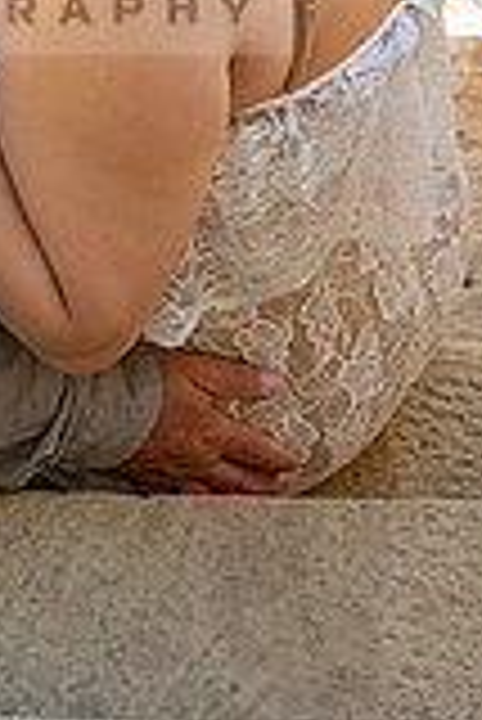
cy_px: -52
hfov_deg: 10.1
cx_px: -90
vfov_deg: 14.9
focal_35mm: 134
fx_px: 2685
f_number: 5
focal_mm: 37
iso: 200
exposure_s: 1/200
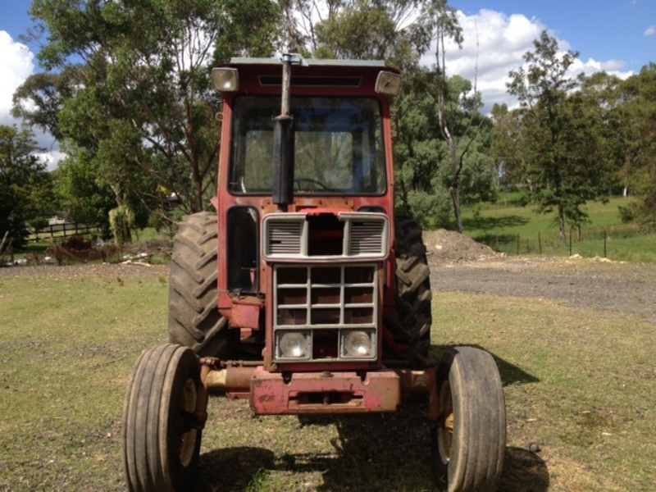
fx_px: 663
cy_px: 246
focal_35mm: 35
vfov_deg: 40.7
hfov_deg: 52.6
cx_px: 328
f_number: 2.4
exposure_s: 1/1623
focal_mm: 4.28
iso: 50
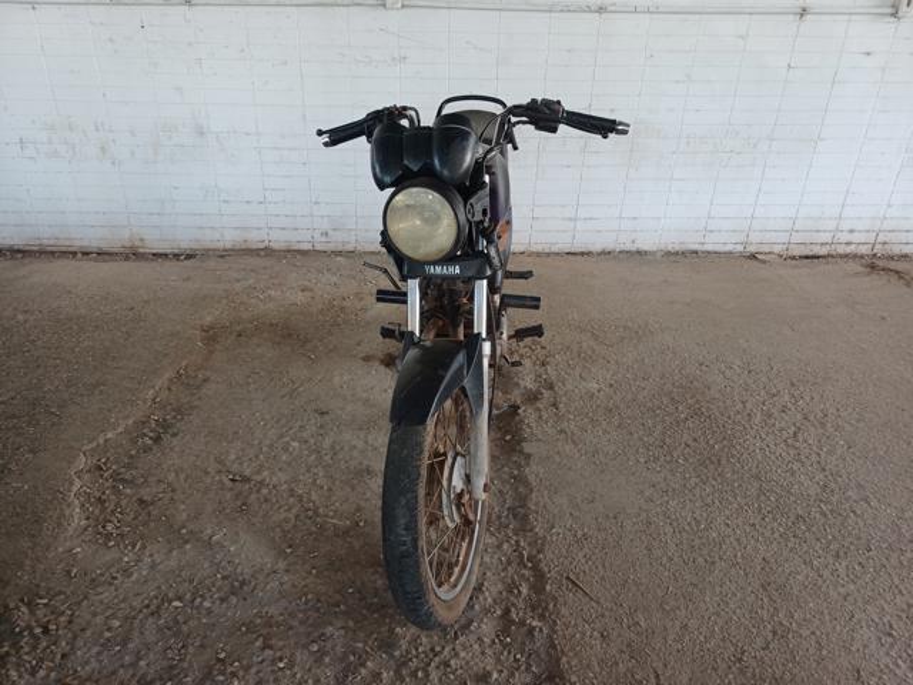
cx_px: 456
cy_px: 342
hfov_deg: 69.4
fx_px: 659
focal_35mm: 25
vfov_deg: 54.9
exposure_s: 1/60
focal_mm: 4.65
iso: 64
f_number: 1.8
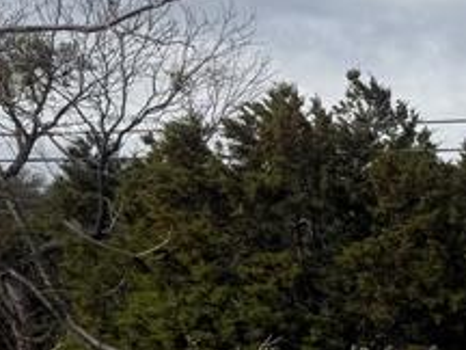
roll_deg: -1.8
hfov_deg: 13.3
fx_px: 1535
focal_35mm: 114
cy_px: 335
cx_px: 1085
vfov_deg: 12.9
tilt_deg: +4.4
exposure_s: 1/6711
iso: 80
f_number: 1.78
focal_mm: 6.76
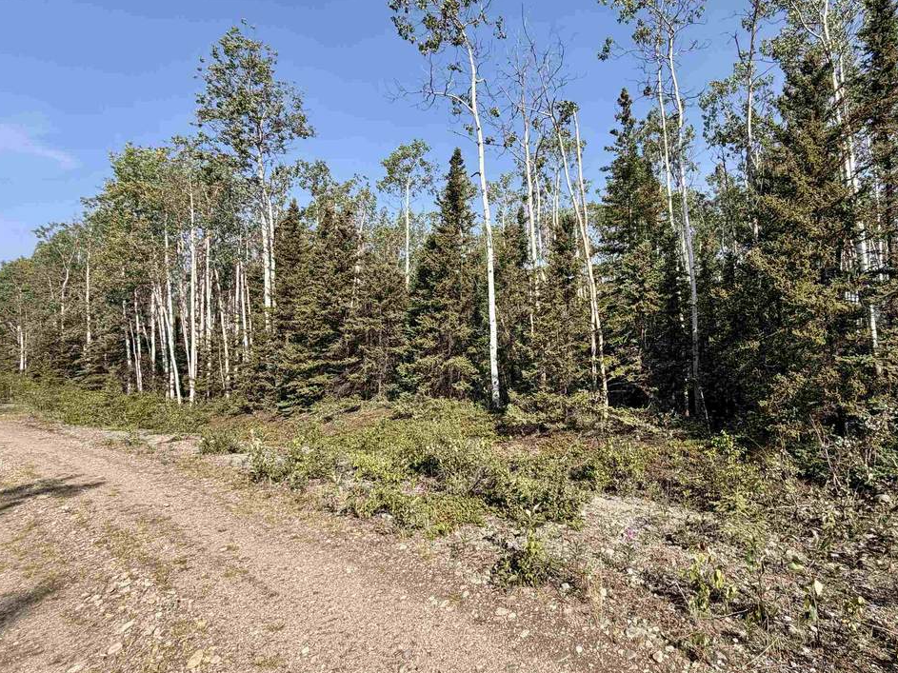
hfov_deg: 83.7
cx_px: 537
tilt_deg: +4.4
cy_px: 314
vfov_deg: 68.6
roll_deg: +0.9
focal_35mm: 19
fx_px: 493
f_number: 2.2
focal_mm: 2.22
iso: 32
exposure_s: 1/770
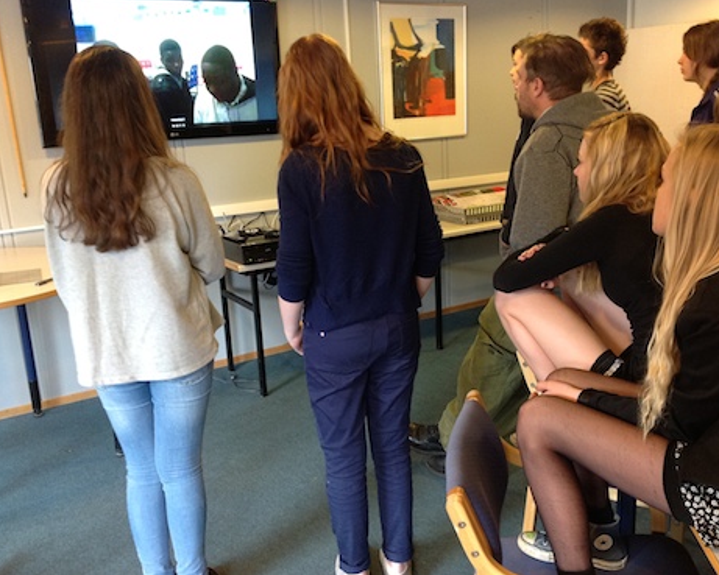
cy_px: 288
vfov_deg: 40.1
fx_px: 788
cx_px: 384
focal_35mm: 37
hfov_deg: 49.0
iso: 200
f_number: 2.4
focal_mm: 4.28
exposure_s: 1/15
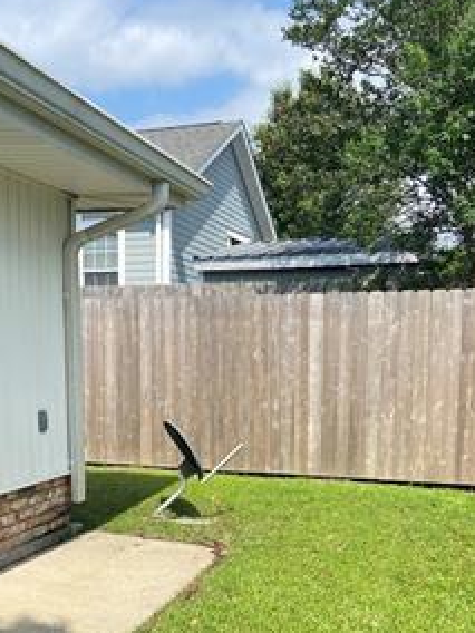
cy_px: 470
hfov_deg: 32.6
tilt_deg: -8.1
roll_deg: -0.7
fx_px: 805
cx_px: 152
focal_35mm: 44
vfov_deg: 41.7
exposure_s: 1/2141
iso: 32
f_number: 1.8
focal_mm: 4.25
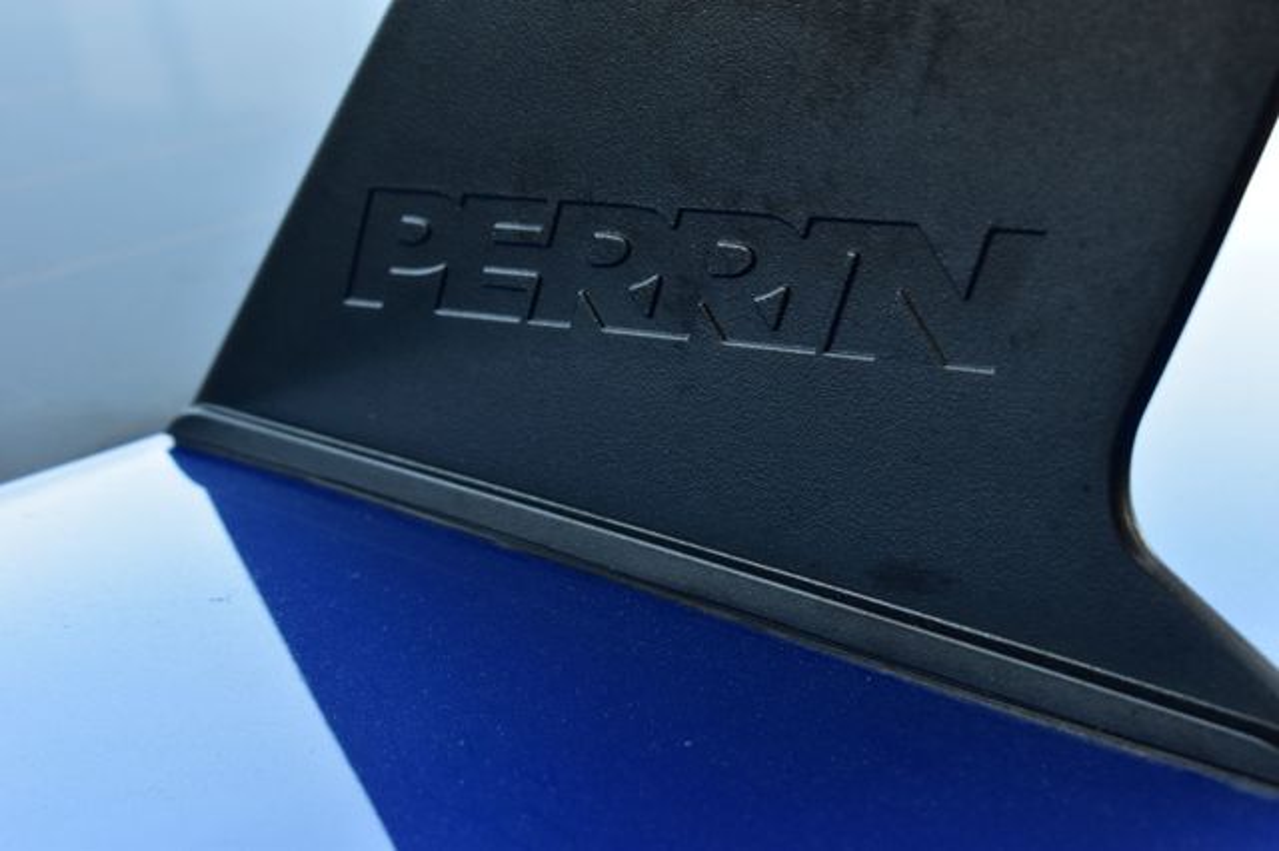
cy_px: 426
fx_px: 2929
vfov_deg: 16.5
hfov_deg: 24.6
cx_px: 640
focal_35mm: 82
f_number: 8
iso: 400
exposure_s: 1/60
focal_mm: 55
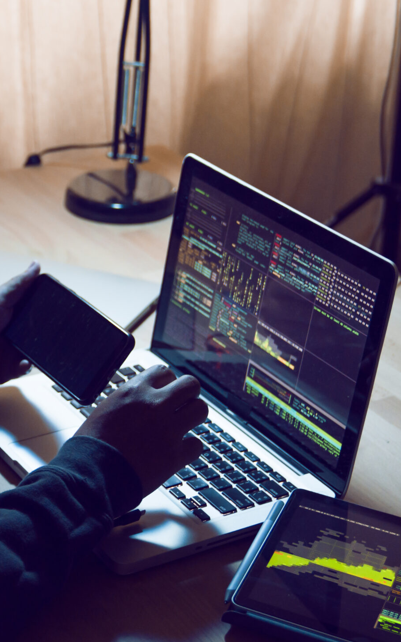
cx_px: -1
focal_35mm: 81
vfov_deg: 25.5
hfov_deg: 15.8
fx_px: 1417
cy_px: 302
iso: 400
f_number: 2.8
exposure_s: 1/90
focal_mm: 30
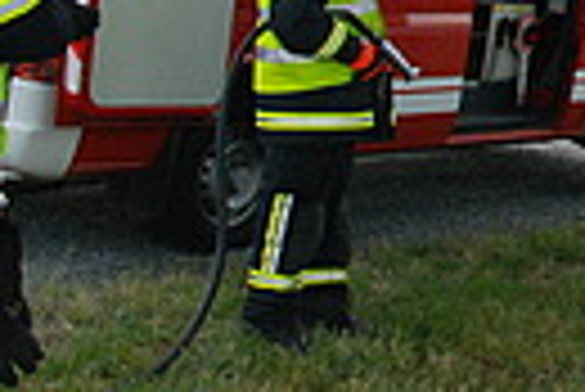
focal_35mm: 132
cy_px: -79
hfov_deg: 14.3
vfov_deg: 10.3
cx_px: 934
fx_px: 2147
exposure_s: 1/500
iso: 1000
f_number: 11
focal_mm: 24
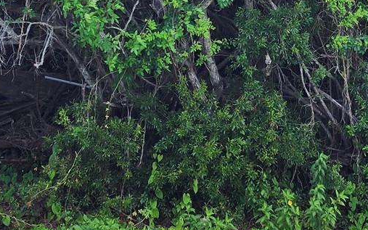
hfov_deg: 26.8
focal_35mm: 77
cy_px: -82
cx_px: 210
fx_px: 772
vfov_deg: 15.9
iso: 12
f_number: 1.8
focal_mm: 6.4
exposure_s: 1/449
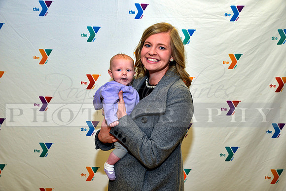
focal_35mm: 48
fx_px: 381
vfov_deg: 28.1
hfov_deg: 41.1
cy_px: 96
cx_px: 143
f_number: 5
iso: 200
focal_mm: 48
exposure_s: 1/60
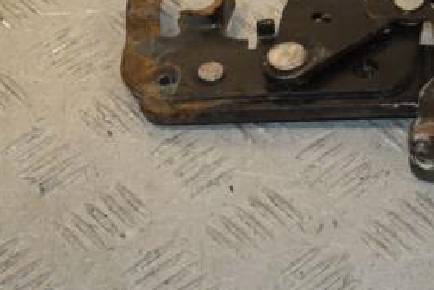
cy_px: 68
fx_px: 1701
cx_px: 411
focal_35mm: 141
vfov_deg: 9.7
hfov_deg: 14.4
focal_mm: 42
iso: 800
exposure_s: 1/200
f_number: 8
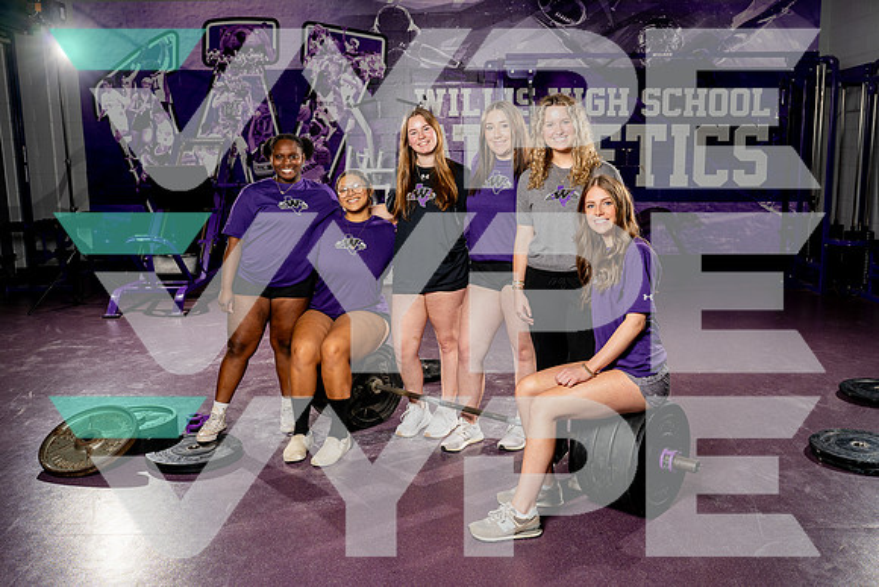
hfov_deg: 57.0
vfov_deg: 39.9
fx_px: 809
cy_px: 293
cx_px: 467
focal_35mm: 33
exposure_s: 1/250
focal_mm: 31
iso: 100
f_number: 8
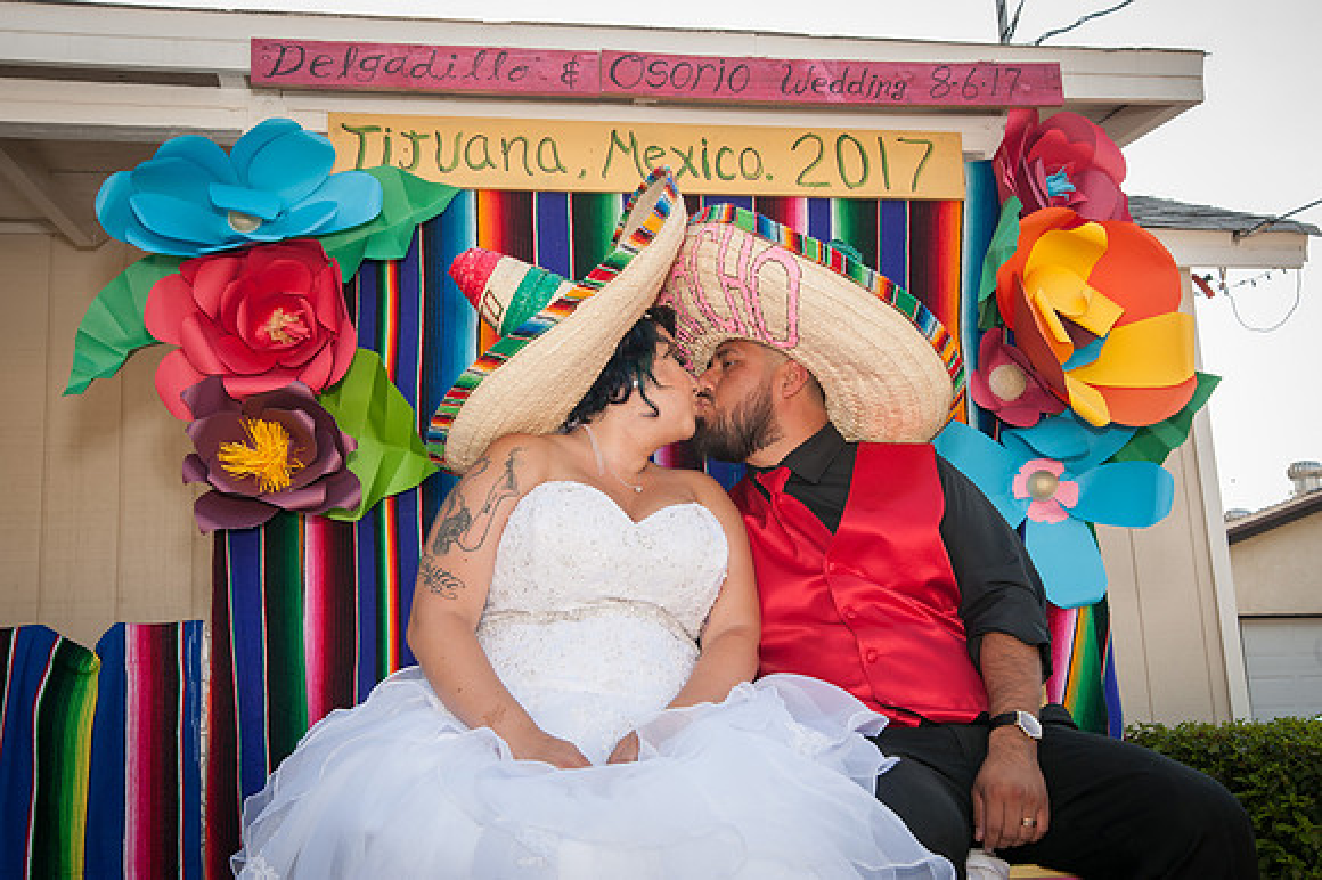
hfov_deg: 44.5
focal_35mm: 44
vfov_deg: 30.4
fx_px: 1617
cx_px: 661
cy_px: 440
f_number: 10
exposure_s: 1/100
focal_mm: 44
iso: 200
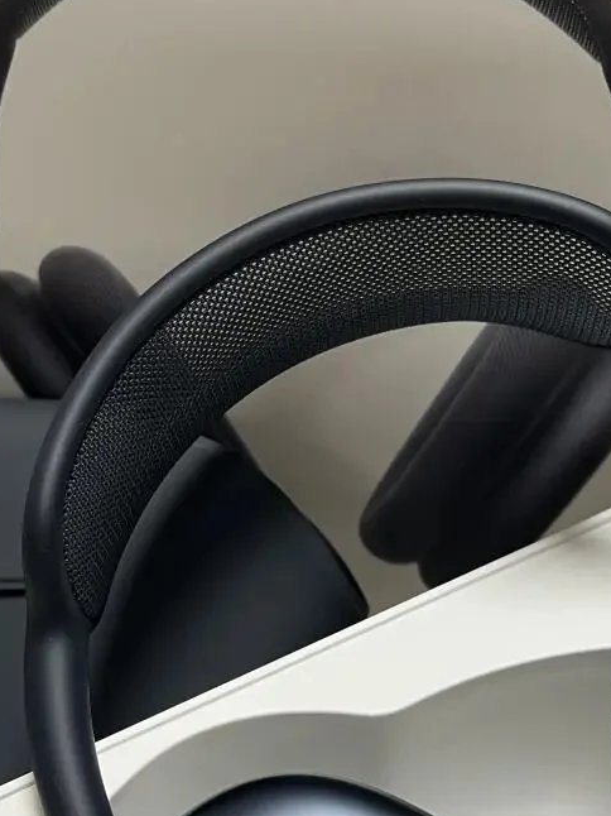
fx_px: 1366
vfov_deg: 32.8
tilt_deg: -39.0
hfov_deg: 25.1
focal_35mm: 58
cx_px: 391
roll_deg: +0.7
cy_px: 581
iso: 80
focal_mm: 5.7
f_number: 1.5
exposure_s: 1/50
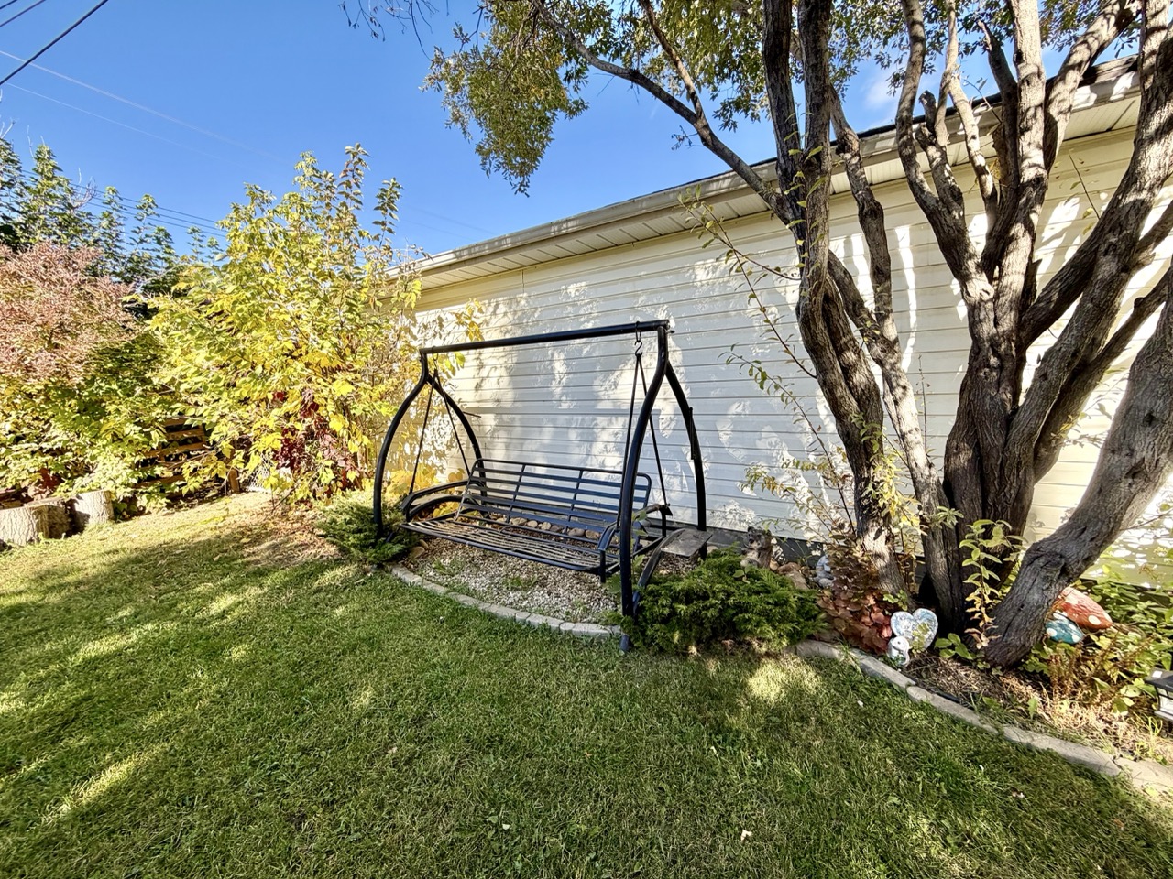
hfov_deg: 102.1
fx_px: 474
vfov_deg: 85.7
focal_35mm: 14
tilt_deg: -6.4
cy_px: 440
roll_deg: +1.8
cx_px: 586
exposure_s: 1/502
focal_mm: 2.22
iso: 64
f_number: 2.2
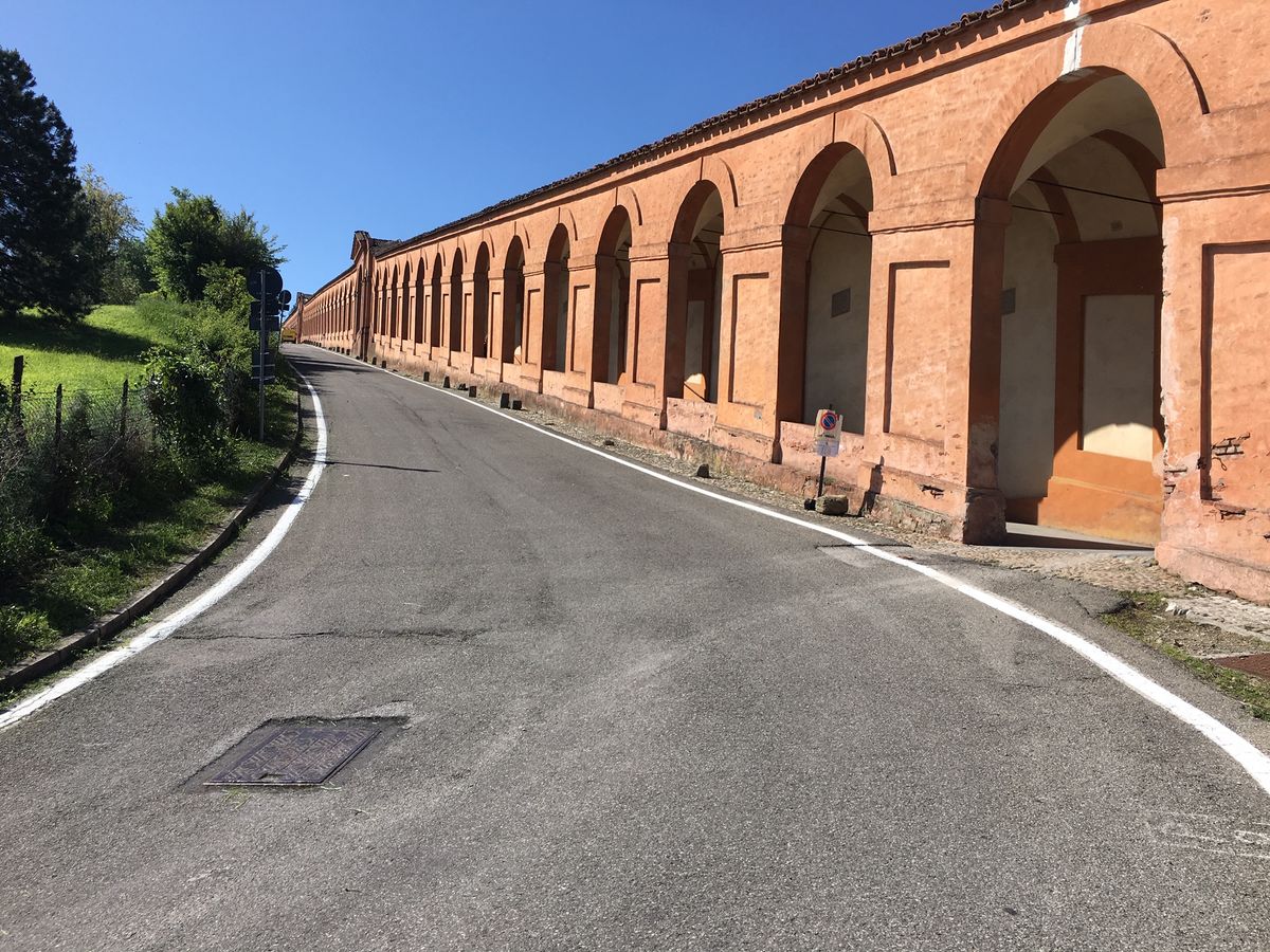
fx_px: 1064
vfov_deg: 48.2
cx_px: 635
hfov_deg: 61.7
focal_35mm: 29
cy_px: 476
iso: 25
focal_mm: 4.15
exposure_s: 1/1832
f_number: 2.2
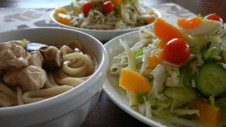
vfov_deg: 35.6
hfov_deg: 59.5
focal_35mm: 33
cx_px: 112
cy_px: 75
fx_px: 198
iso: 160
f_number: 3.5
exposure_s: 1/66.5
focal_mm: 5.4
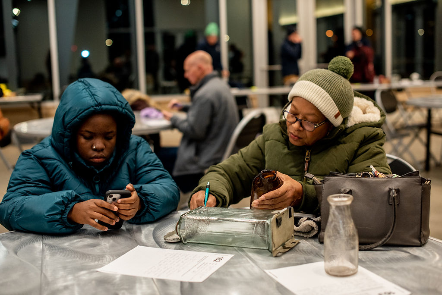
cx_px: 221
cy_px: 148
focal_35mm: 50
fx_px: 614
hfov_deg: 39.6
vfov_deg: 27.0
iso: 1000
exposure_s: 1/250
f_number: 2.8
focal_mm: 50
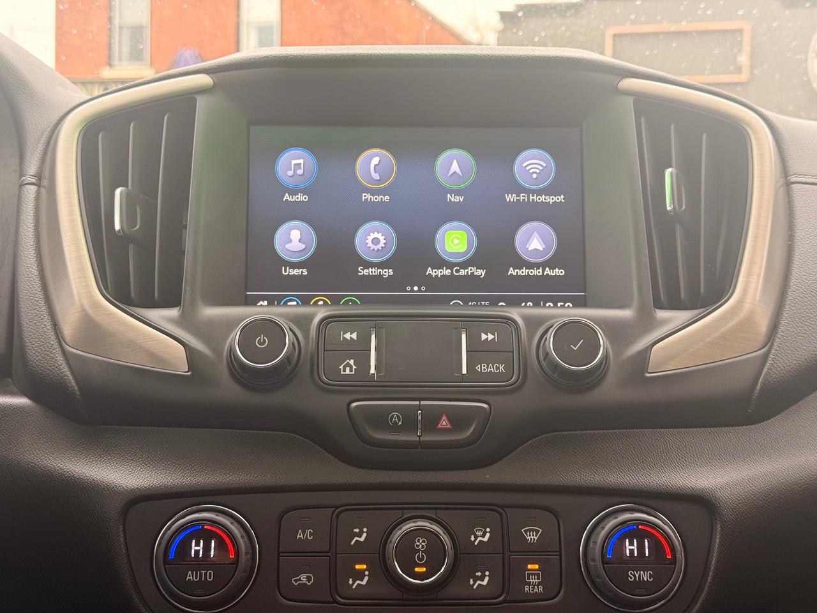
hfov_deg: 39.7
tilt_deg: -2.3
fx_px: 1133
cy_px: 306
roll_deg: -1.5
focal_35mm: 48
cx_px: 408
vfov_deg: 30.3
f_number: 1.78
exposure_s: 1/61
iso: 100
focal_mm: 6.76
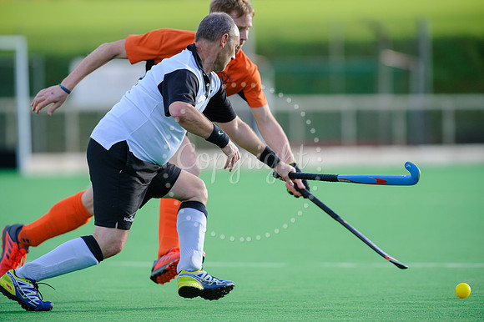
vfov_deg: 3.3
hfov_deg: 4.9
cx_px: 242
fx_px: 5643
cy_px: 161
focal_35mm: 420
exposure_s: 1/2000
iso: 1000
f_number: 4.8
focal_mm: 420
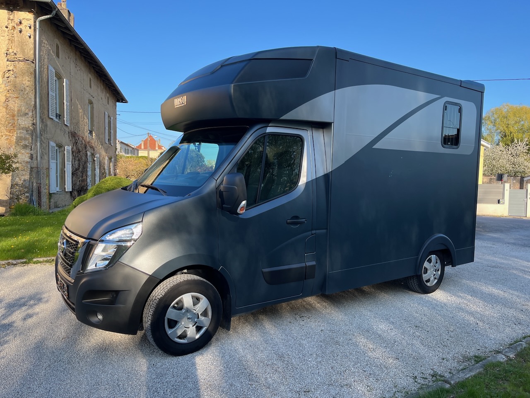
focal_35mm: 26
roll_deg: -0.6
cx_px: 265
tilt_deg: -3.0
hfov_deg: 67.3
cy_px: 199
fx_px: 398
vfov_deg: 53.1
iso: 50
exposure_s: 1/718
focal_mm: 5.1
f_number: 1.6
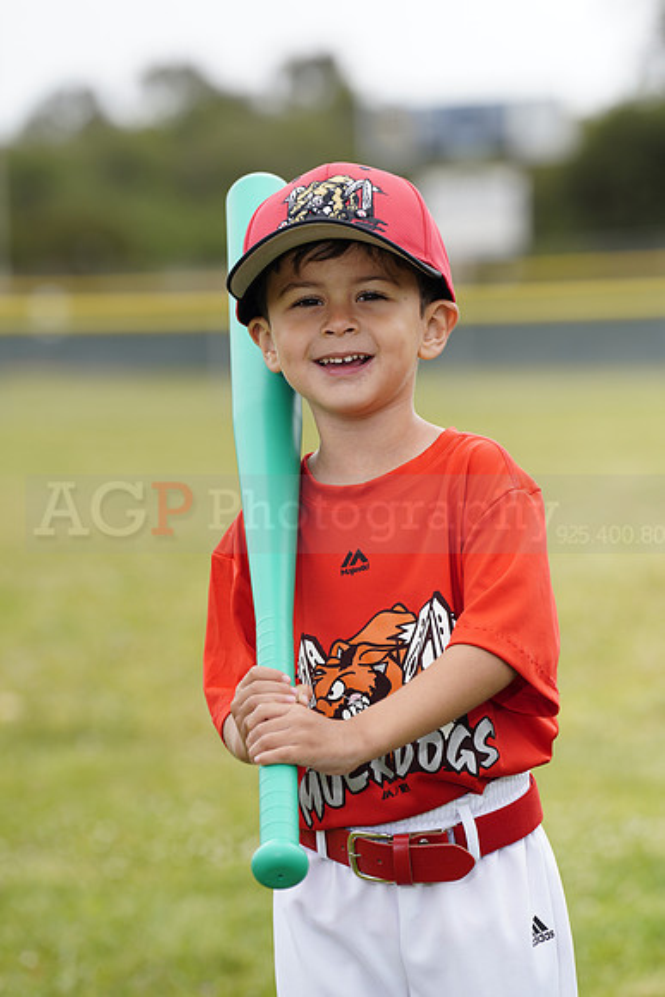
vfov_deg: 10.3
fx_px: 5538
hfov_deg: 6.9
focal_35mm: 200
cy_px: 498
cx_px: 332
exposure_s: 1/250
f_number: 5.6
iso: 100
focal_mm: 200
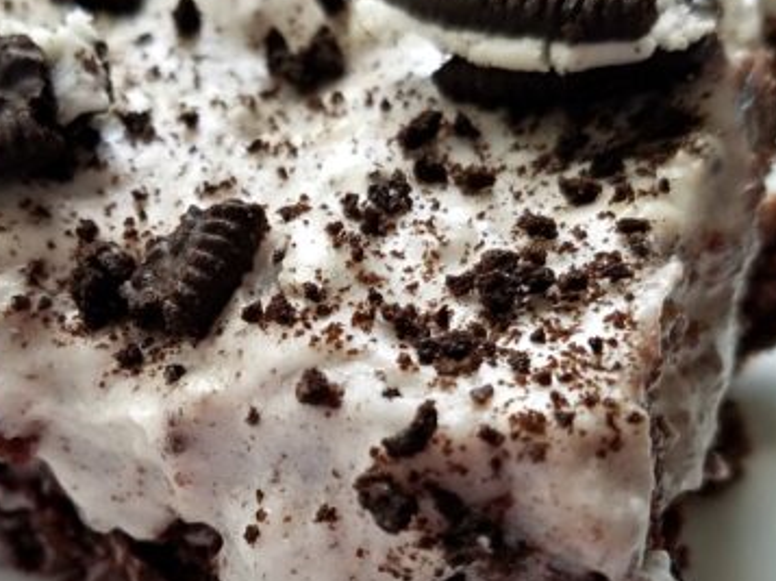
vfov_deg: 40.6
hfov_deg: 52.0
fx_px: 784
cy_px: 255
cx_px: 283
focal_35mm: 35
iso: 100
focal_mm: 4.2
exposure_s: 1/120
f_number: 1.7
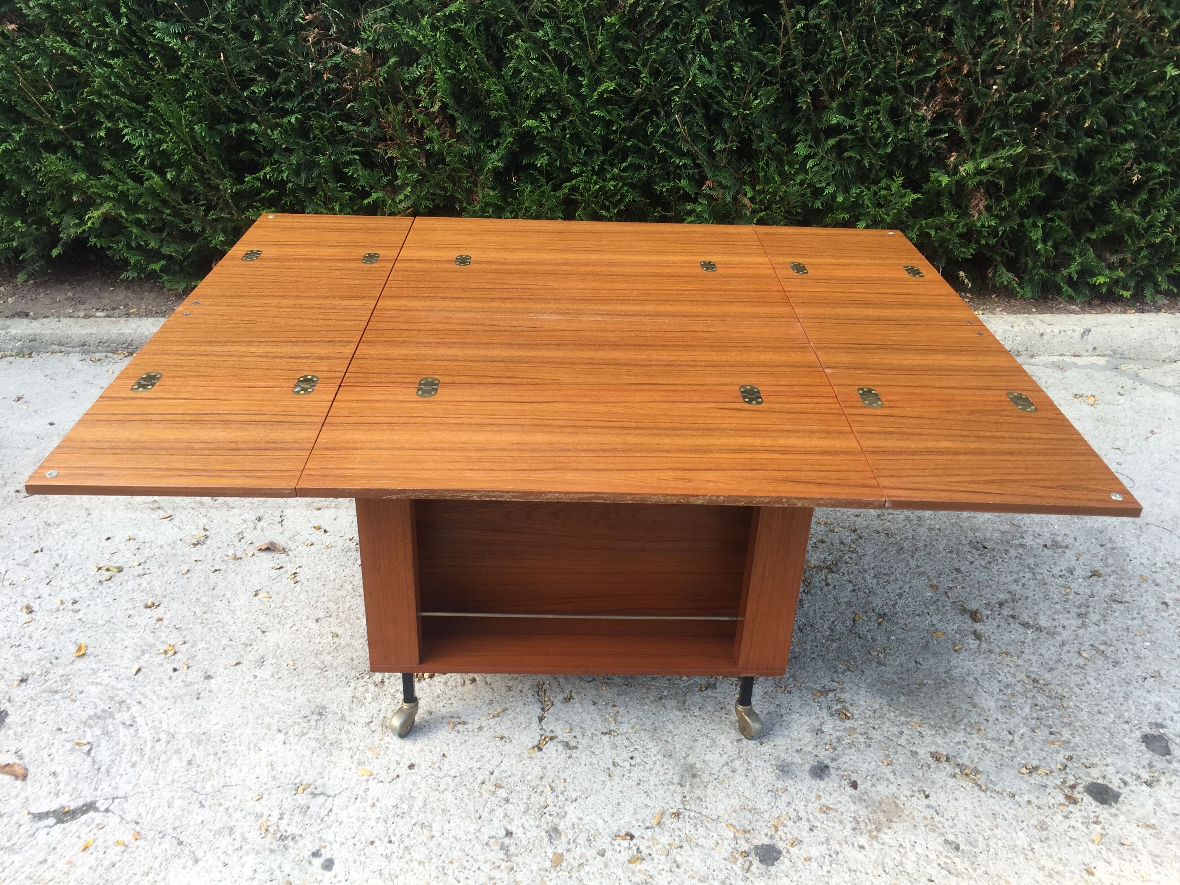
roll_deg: -0.3
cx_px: 590
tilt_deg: -30.6
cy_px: 442
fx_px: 989
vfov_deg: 48.2
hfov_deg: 61.7
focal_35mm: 29
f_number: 2.2
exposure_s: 1/50
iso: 32
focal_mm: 4.15
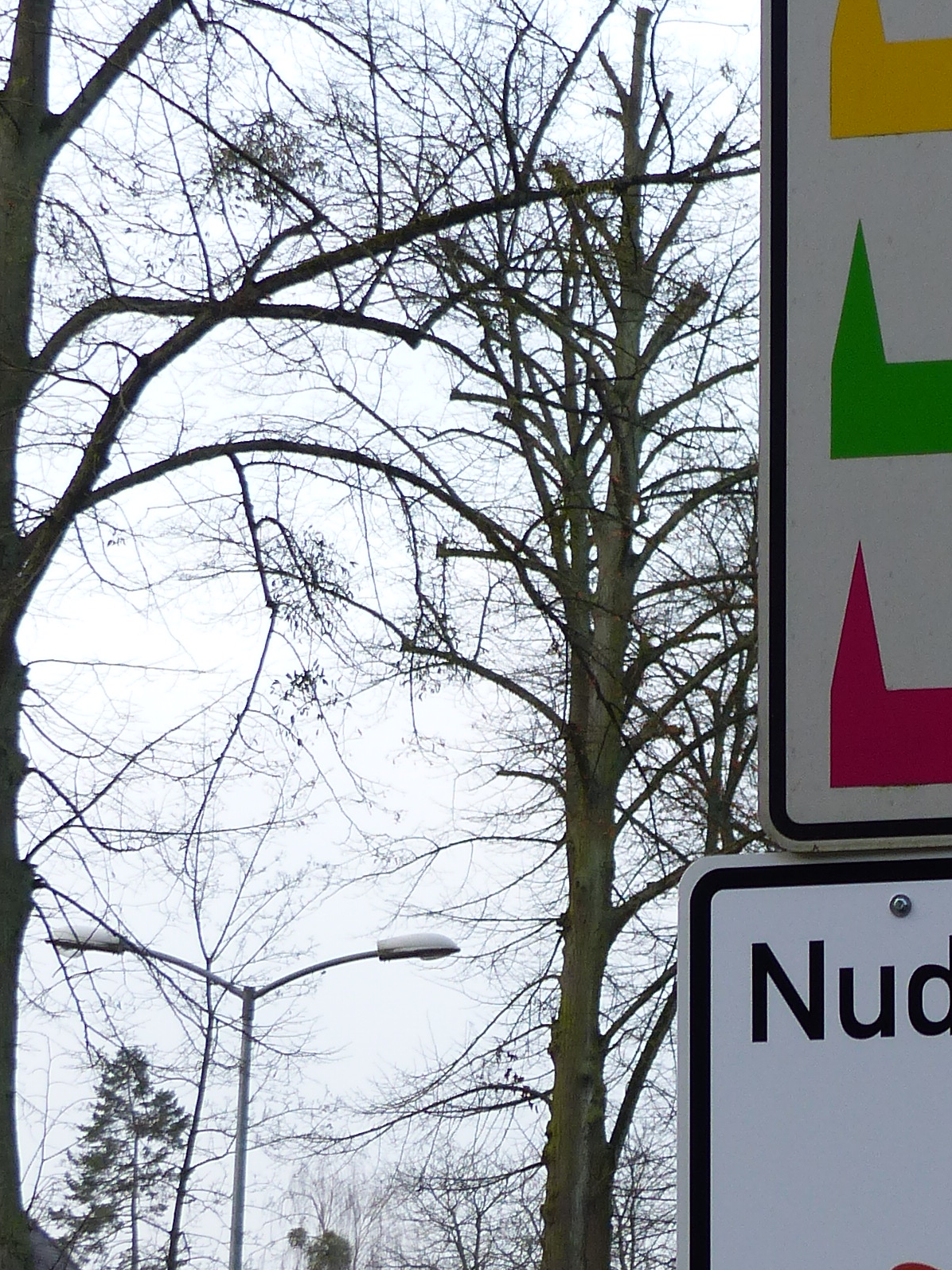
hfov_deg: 9.9
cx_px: 1079
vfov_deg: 13.3
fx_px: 5428
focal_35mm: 148
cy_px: 762
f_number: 2.8
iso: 100
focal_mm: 10.5
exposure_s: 1/100
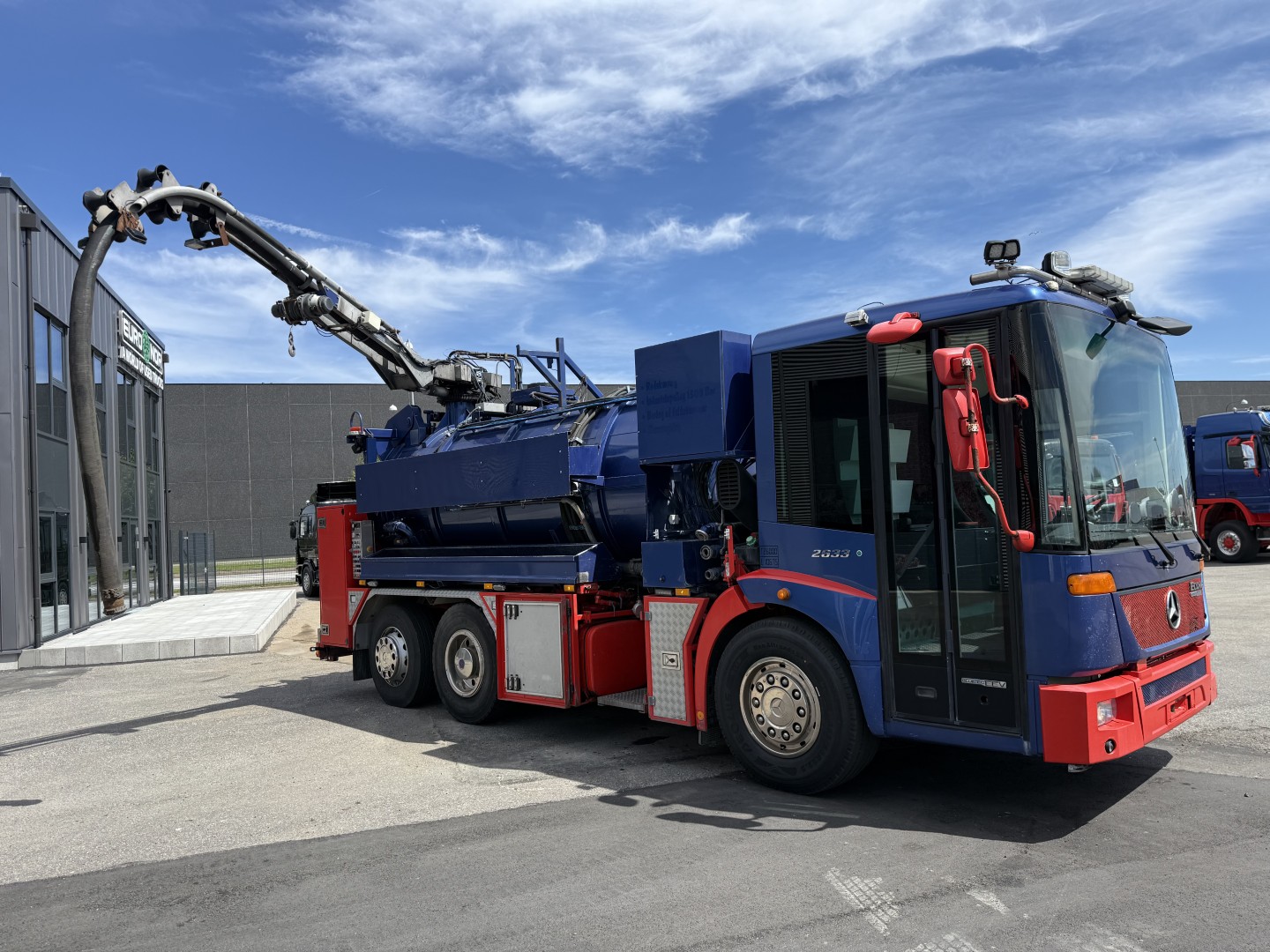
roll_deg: +2.7
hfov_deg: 71.6
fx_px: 881
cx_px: 635
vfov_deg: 56.8
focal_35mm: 24
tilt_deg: +2.8
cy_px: 476
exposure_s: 1/3759
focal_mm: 6.76
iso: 80
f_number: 1.78
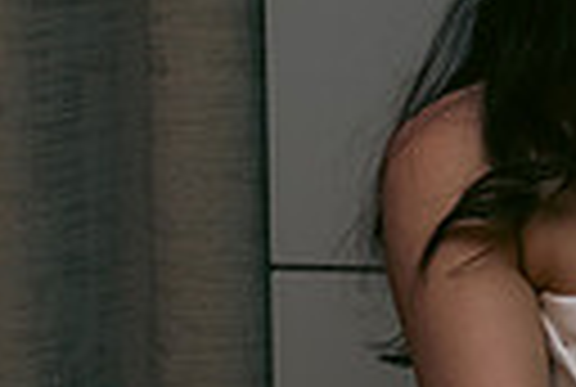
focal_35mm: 199
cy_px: 488
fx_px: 3191
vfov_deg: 6.9
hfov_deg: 10.1
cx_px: 720
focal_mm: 44
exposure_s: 1/160
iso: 800
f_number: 3.5
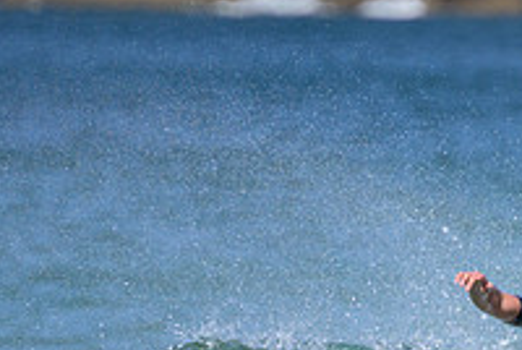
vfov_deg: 0.7
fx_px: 30306
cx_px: 457
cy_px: 469
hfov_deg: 1.0
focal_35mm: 2087
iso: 800
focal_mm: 720
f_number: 11
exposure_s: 1/2000
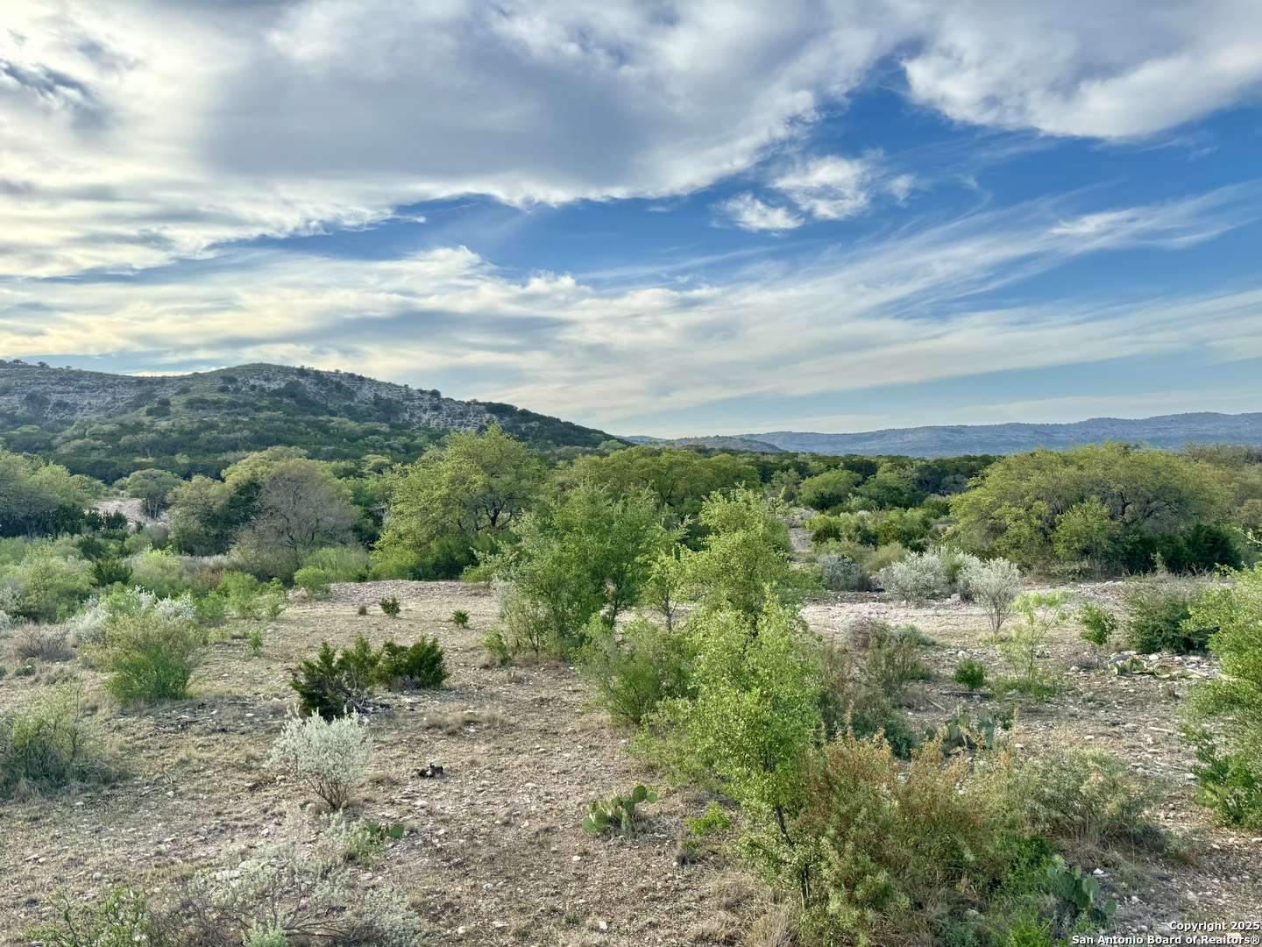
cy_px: 474
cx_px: 631
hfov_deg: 71.6
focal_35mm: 24
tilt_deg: -1.2
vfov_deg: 56.8
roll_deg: +3.2
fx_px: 875
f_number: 1.78
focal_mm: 6.76
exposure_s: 1/1339
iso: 80
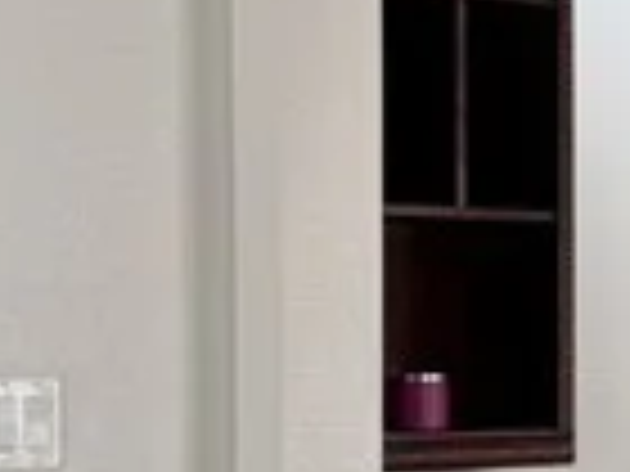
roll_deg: -0.6
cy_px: 346
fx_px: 3203
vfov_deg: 8.4
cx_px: 1224
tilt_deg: -0.6
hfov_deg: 10.4
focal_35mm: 176
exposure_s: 1/120
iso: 80
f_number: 1.78
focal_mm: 6.76
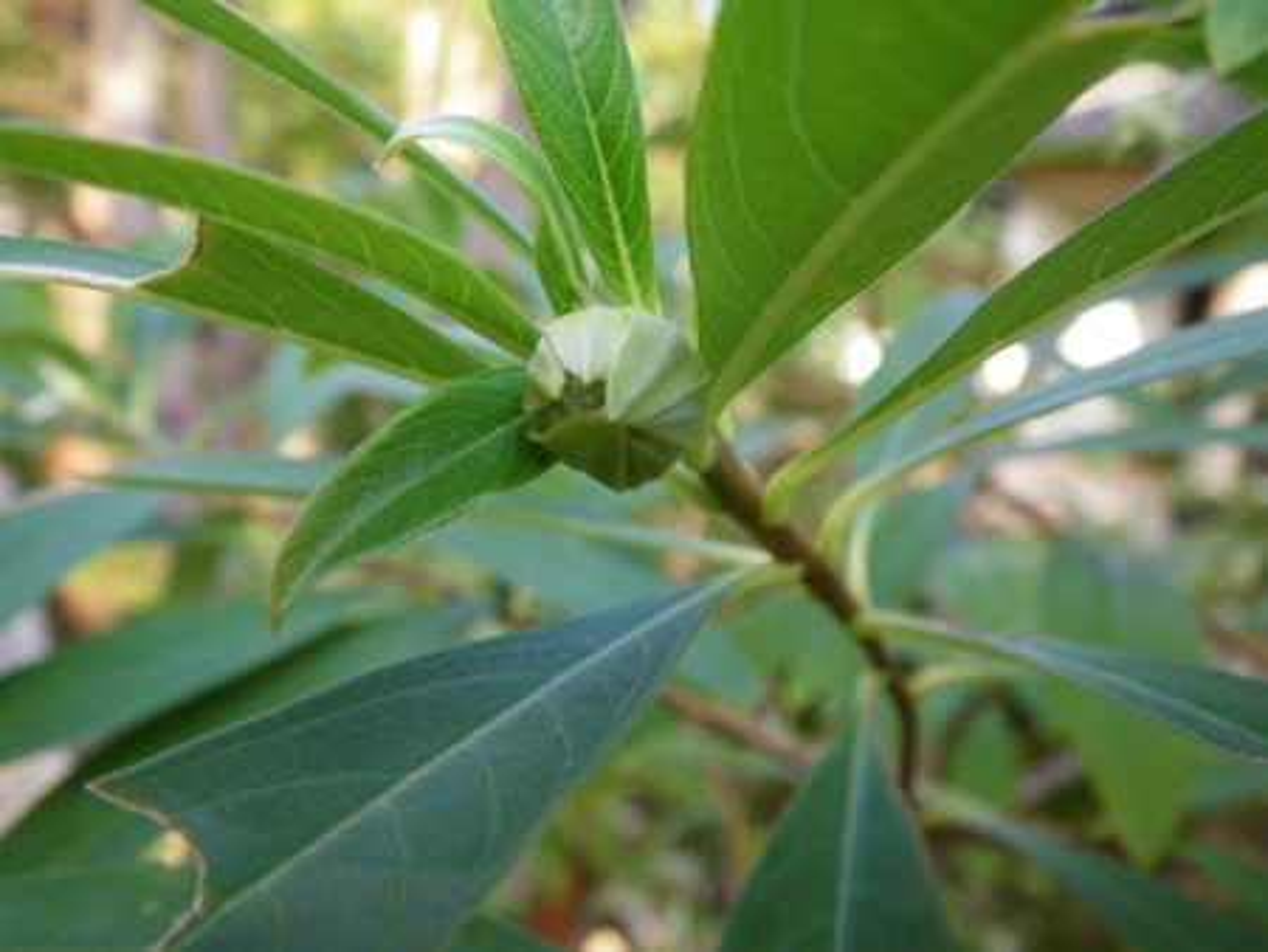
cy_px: 476
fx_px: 1246
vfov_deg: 41.8
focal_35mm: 34
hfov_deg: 53.9
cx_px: 634
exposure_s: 1/50
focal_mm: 6.1
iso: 80
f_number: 3.8
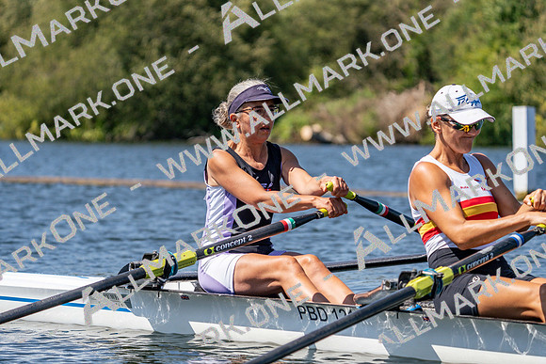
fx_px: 3034
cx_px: 273
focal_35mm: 200
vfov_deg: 6.9
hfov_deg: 10.3
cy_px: 182
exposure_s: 1/2000
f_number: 5.6
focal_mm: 200
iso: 250
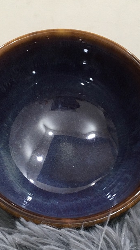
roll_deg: -0.7
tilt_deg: -13.3
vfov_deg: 33.8
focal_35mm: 62
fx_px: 409
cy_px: 119
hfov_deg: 19.4
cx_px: 81
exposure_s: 1/33
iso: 125
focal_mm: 4.15
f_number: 2.2
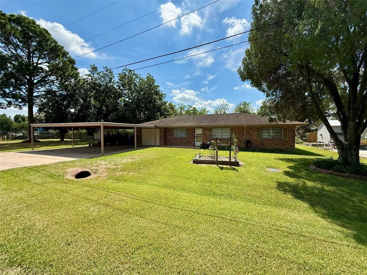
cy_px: 138
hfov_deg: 102.1
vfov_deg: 85.7
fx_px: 148
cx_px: 184
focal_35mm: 14
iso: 64
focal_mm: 2.22
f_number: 2.2
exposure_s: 1/2092
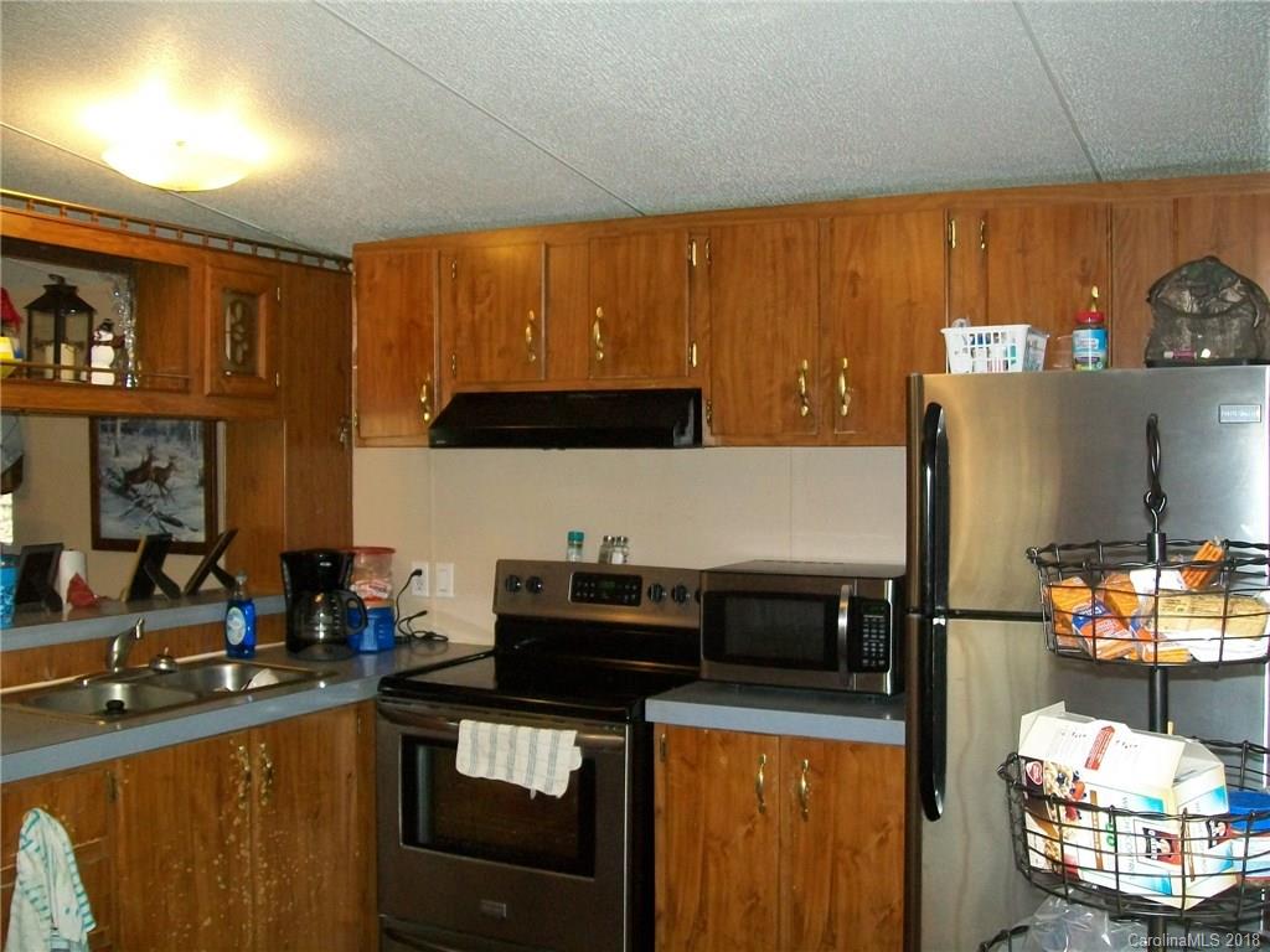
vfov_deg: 39.7
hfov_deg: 51.4
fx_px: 1321
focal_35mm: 36
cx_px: 635
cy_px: 476
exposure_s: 1/60
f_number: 2.7
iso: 160
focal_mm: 6
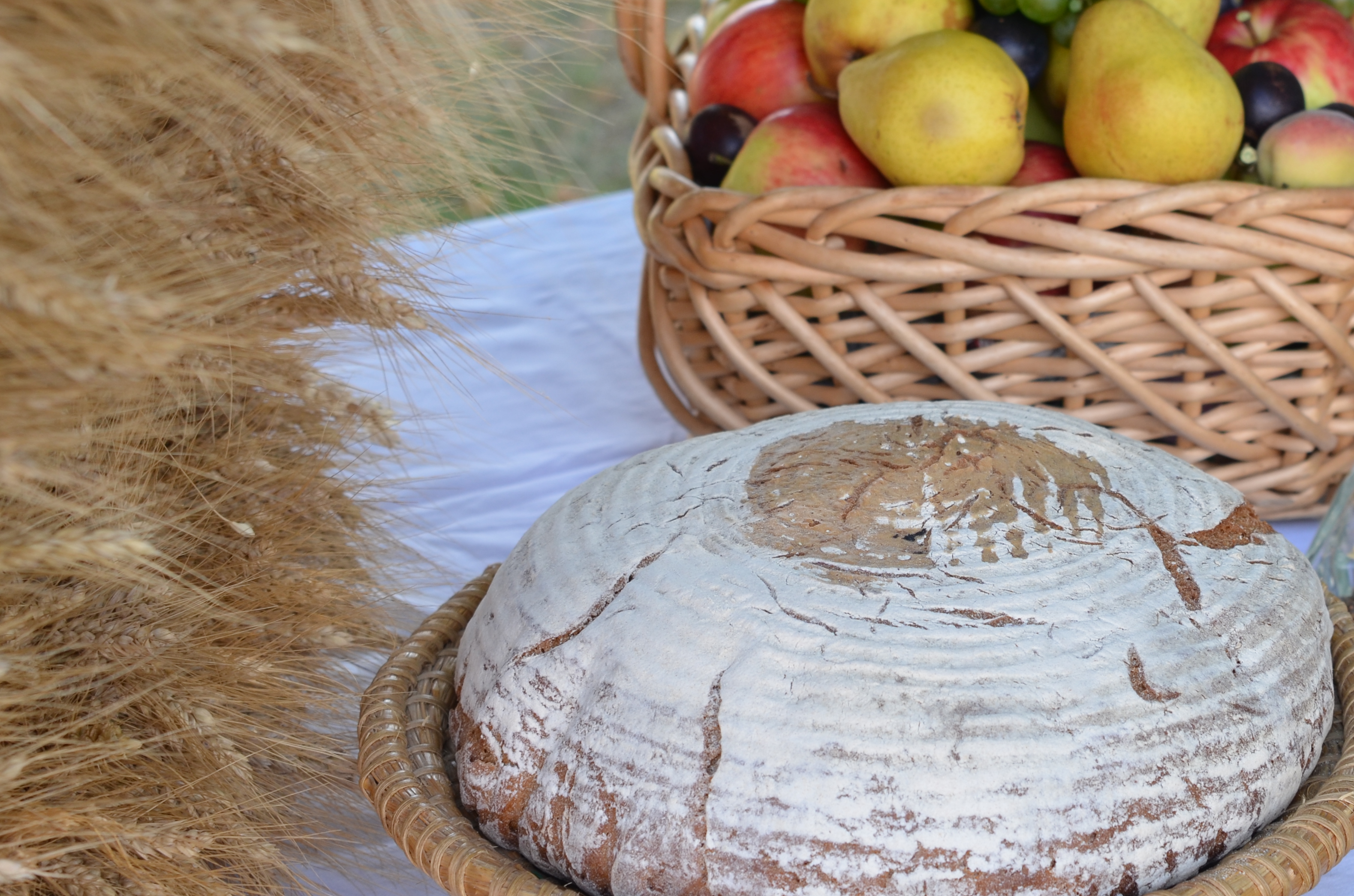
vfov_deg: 13.2
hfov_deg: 19.8
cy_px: 428
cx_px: 964
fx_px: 3866
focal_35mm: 103
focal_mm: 44
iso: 200
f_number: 5.6
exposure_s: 1/125
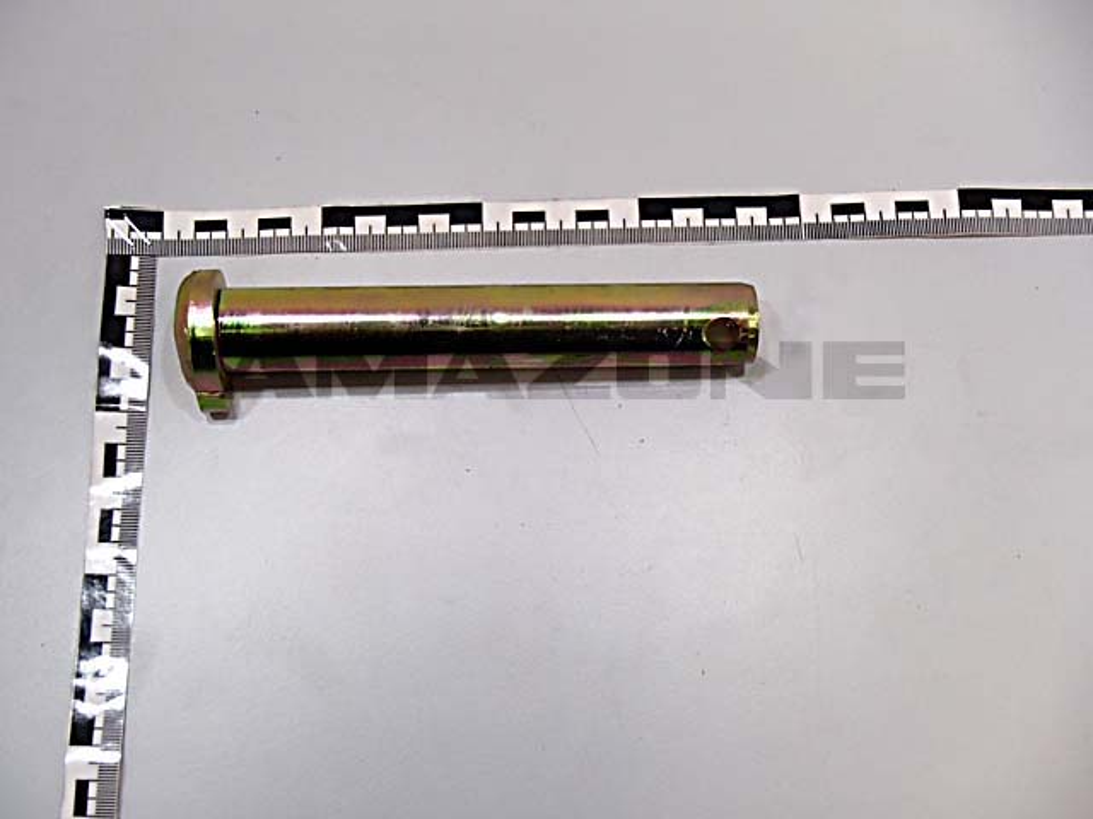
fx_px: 1452
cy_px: 410
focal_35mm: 46
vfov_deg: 31.5
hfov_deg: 41.2
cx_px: 546
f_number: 4.9
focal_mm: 8.25
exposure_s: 1/50
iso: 400
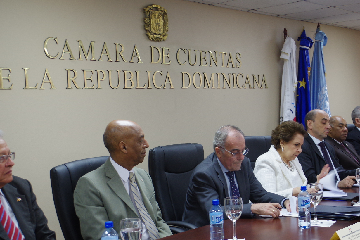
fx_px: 670
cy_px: 144
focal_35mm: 67
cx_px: 206
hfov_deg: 30.0
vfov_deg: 20.3
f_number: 4
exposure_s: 1/30
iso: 400
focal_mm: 29
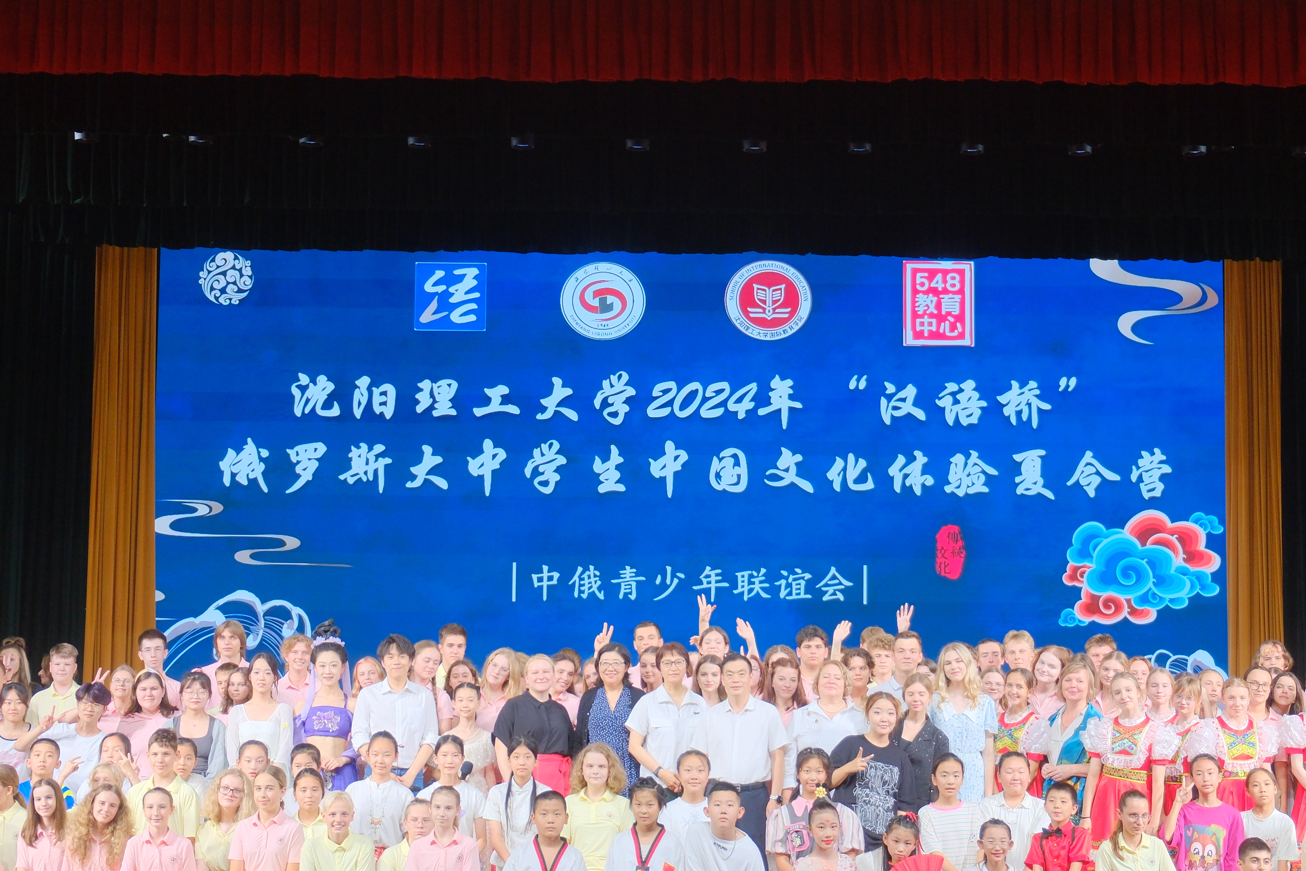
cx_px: 679
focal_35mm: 60
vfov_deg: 22.6
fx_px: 2176
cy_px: 415
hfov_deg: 33.4
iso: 800
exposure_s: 1/100
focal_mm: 23.3
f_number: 3.2
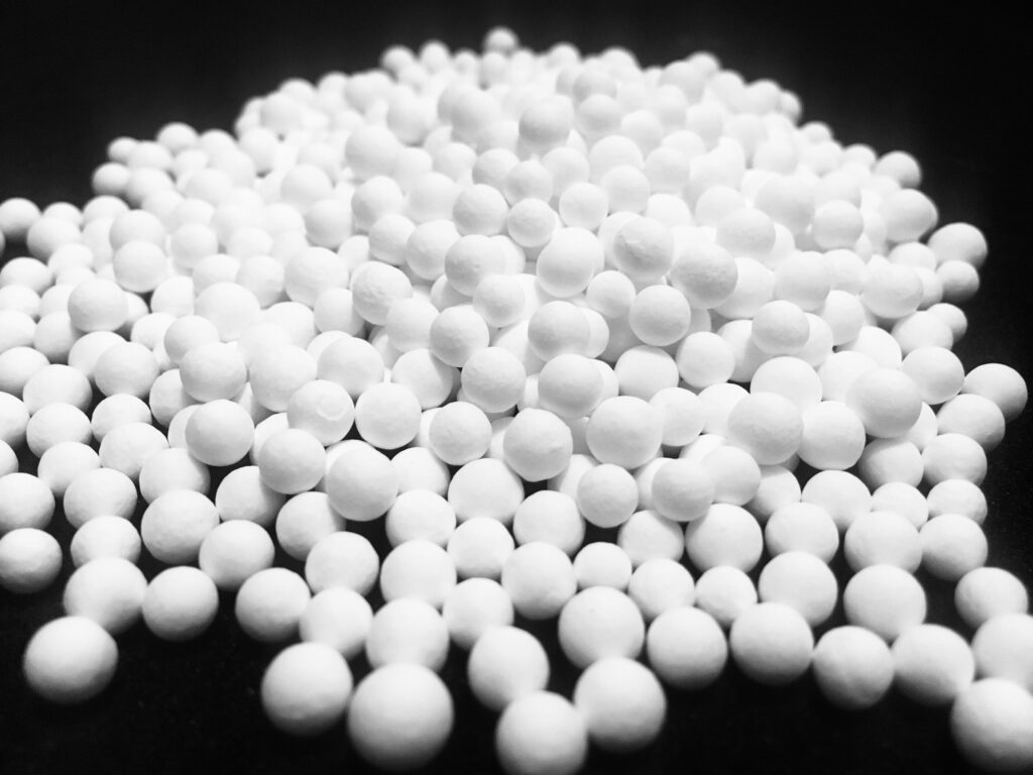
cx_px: 516
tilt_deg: -36.5
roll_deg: -0.5
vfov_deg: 48.2
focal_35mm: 29
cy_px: 388
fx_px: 865
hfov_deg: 61.7
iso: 160
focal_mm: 4.15
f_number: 2.2
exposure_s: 1/30
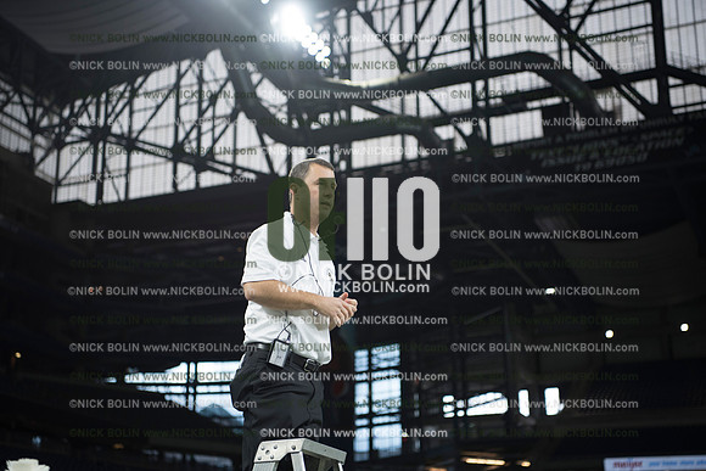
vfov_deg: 22.6
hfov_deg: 33.4
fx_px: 1177
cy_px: 236
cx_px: 353
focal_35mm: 60
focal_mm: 60
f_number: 3.2
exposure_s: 1/500
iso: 800
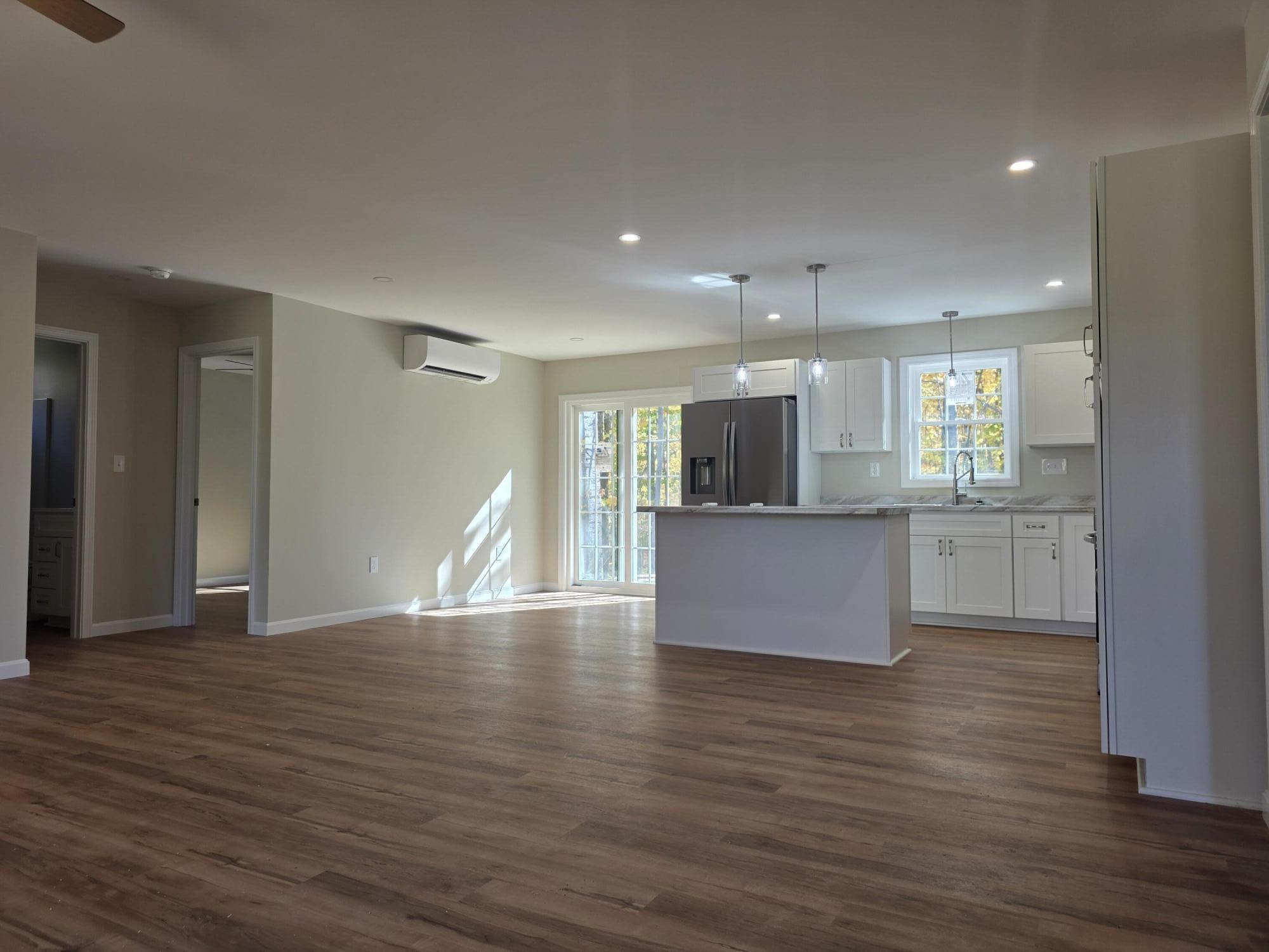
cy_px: 476
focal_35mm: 23
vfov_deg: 58.9
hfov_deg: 73.9
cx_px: 634
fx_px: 843
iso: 50
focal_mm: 6.3
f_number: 1.7
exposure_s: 1/120
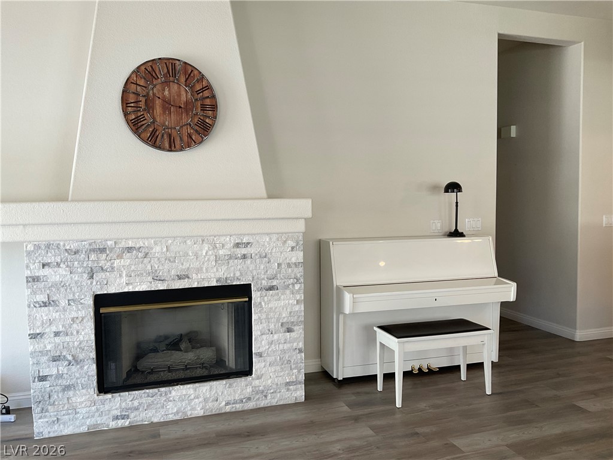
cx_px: 306
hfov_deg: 61.7
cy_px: 230
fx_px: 514
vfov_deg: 48.2
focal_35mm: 29
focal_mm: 3
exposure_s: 1/120
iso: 64
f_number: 1.8
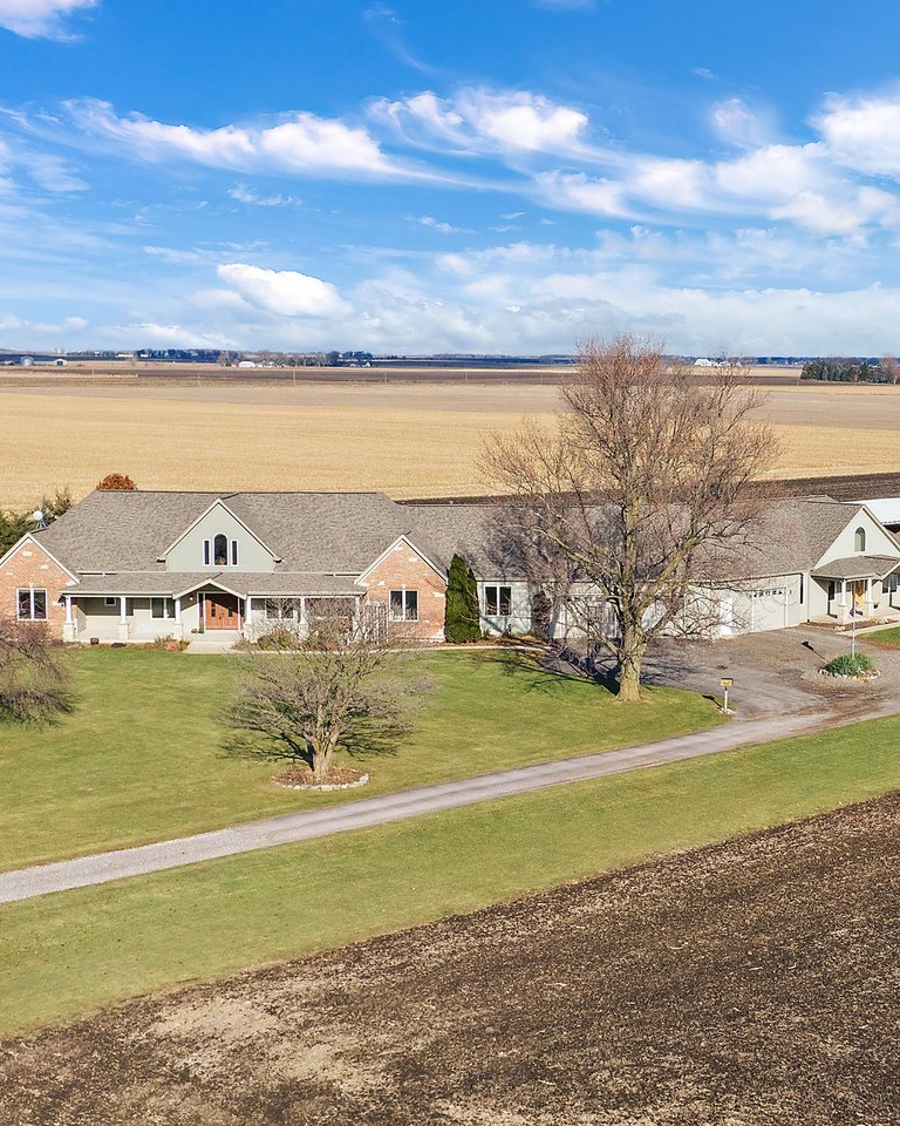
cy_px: 591
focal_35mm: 63
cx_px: 693
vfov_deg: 30.0
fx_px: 2098
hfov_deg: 23.9
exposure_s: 1/1000
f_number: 3.6
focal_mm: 7.55
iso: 100
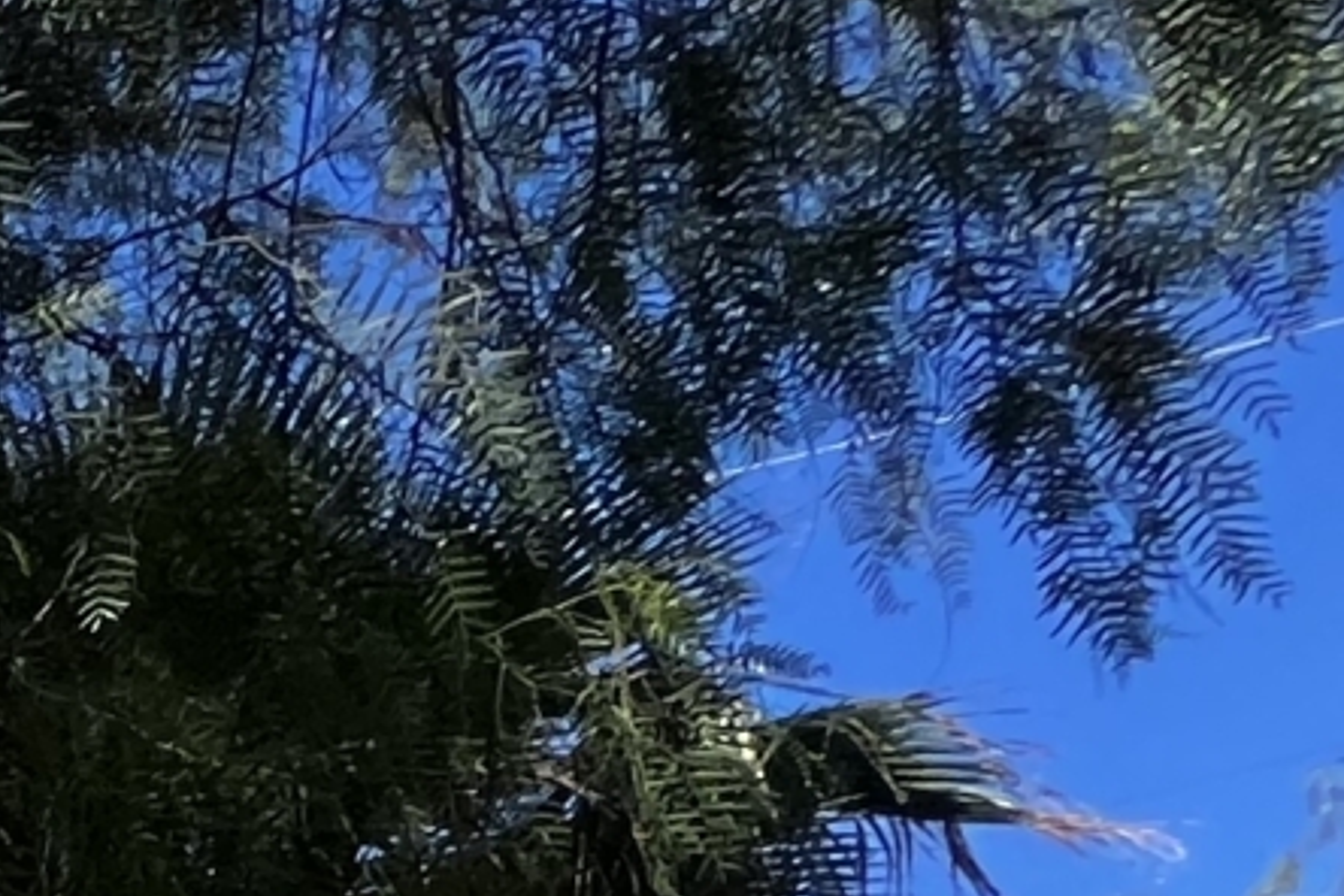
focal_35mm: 78
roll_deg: +0.0
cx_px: -2098
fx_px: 2912
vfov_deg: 12.8
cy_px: 2237
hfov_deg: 14.0
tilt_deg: +5.0
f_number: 1.8
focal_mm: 1.57
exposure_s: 1/911
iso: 32
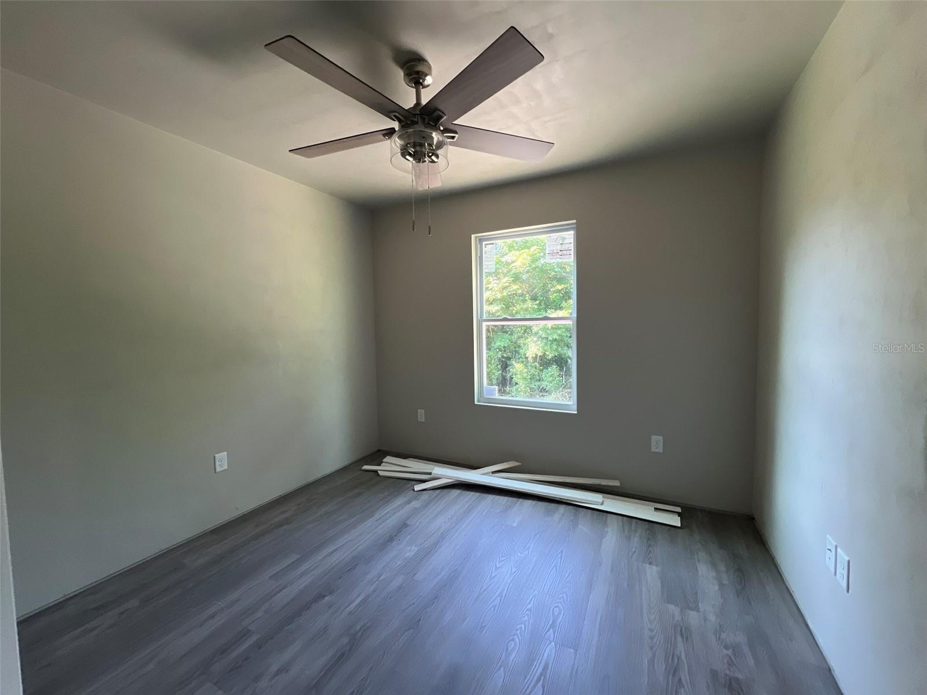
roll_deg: +0.9
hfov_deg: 106.2
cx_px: 464
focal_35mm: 13
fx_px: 348
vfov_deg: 89.9
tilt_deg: -3.4
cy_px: 348
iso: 250
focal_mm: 1.57
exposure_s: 1/93
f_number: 1.8
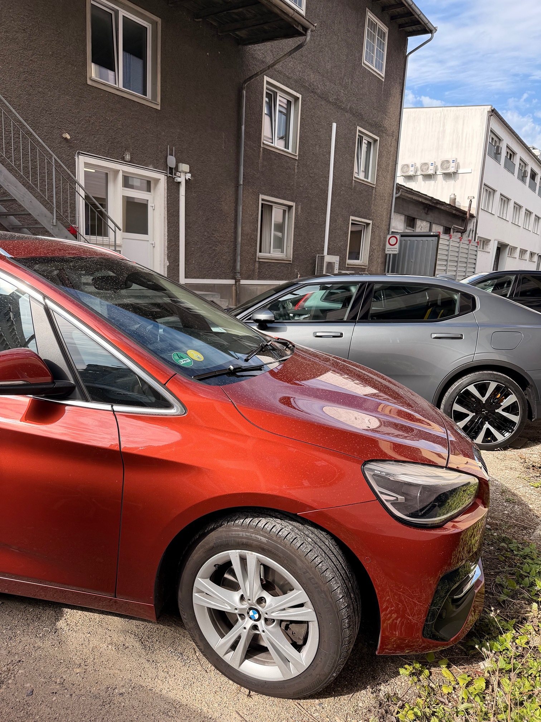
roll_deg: -3.8
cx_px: 270
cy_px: 361
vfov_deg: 71.6
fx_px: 500
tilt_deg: -12.2
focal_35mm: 24
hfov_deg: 56.8
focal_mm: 6.76
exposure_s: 1/1901
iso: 100
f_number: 1.78
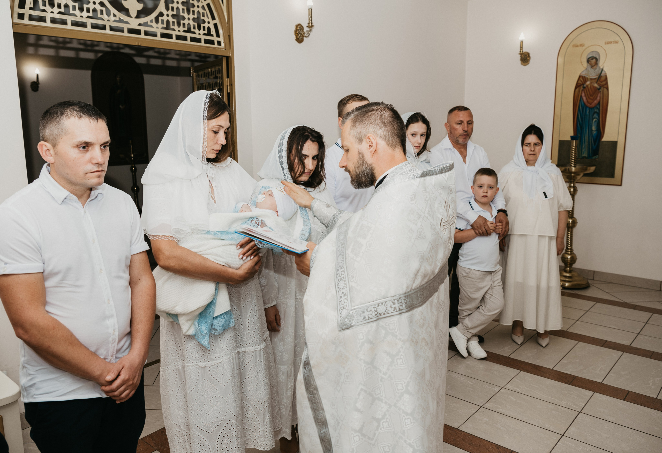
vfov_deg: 44.0
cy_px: 227
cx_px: 317
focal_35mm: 30
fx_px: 561
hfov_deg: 61.1
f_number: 4.5
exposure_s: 1/160
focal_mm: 28
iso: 200
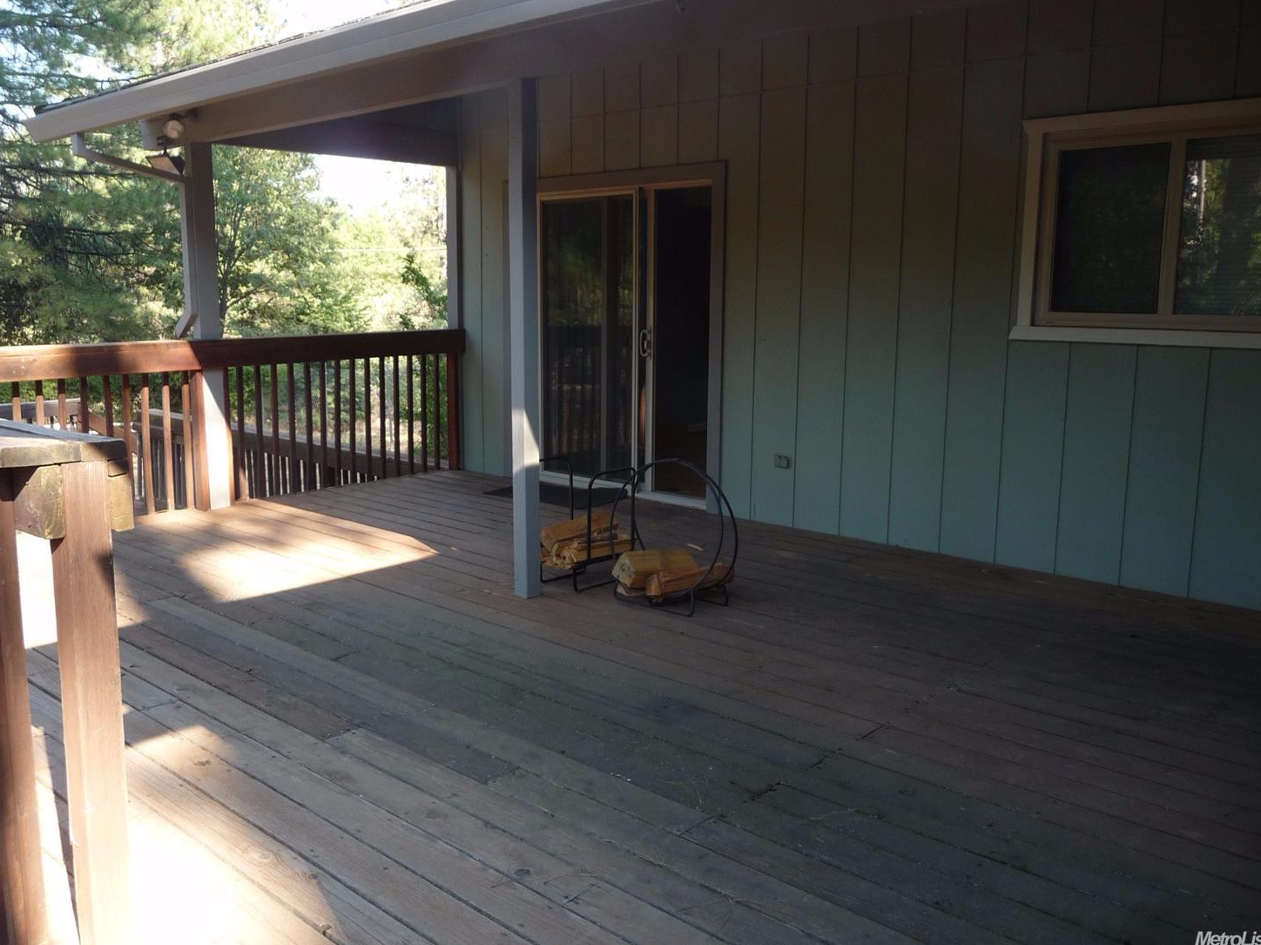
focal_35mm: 29
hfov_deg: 61.7
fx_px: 1056
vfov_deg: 48.2
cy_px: 459
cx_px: 629
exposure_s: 1/100
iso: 100
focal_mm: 4.7
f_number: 3.3
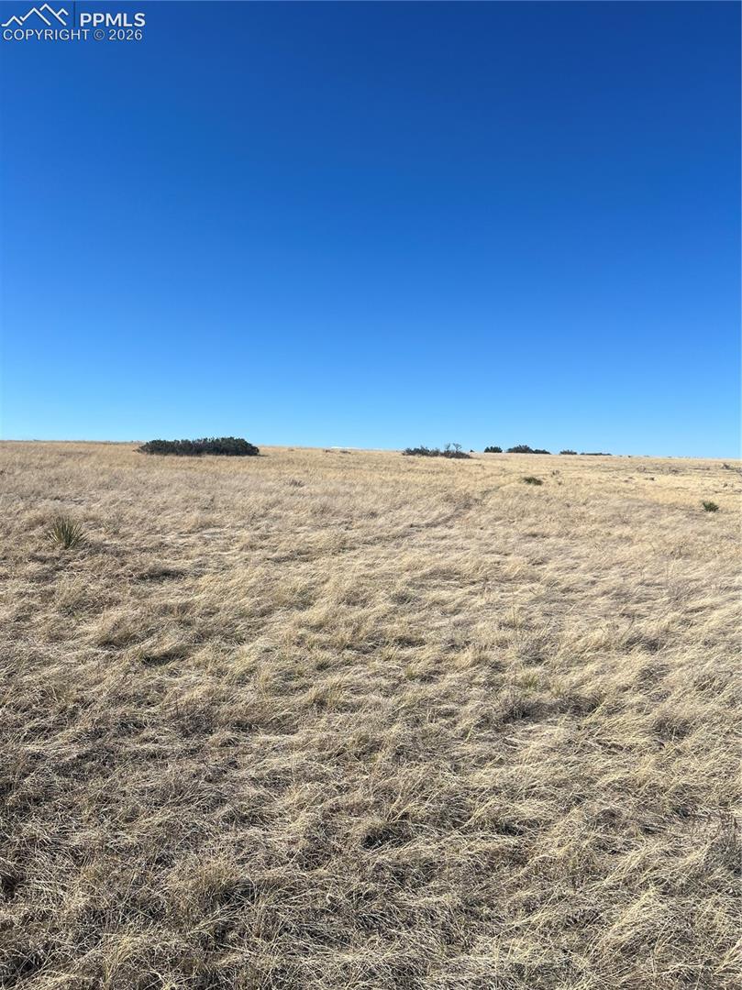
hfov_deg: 53.0
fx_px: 744
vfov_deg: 67.3
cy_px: 495
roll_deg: -0.1
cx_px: 371
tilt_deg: -2.5
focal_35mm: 26
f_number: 1.5
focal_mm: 5.7
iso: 50
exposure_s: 1/5882
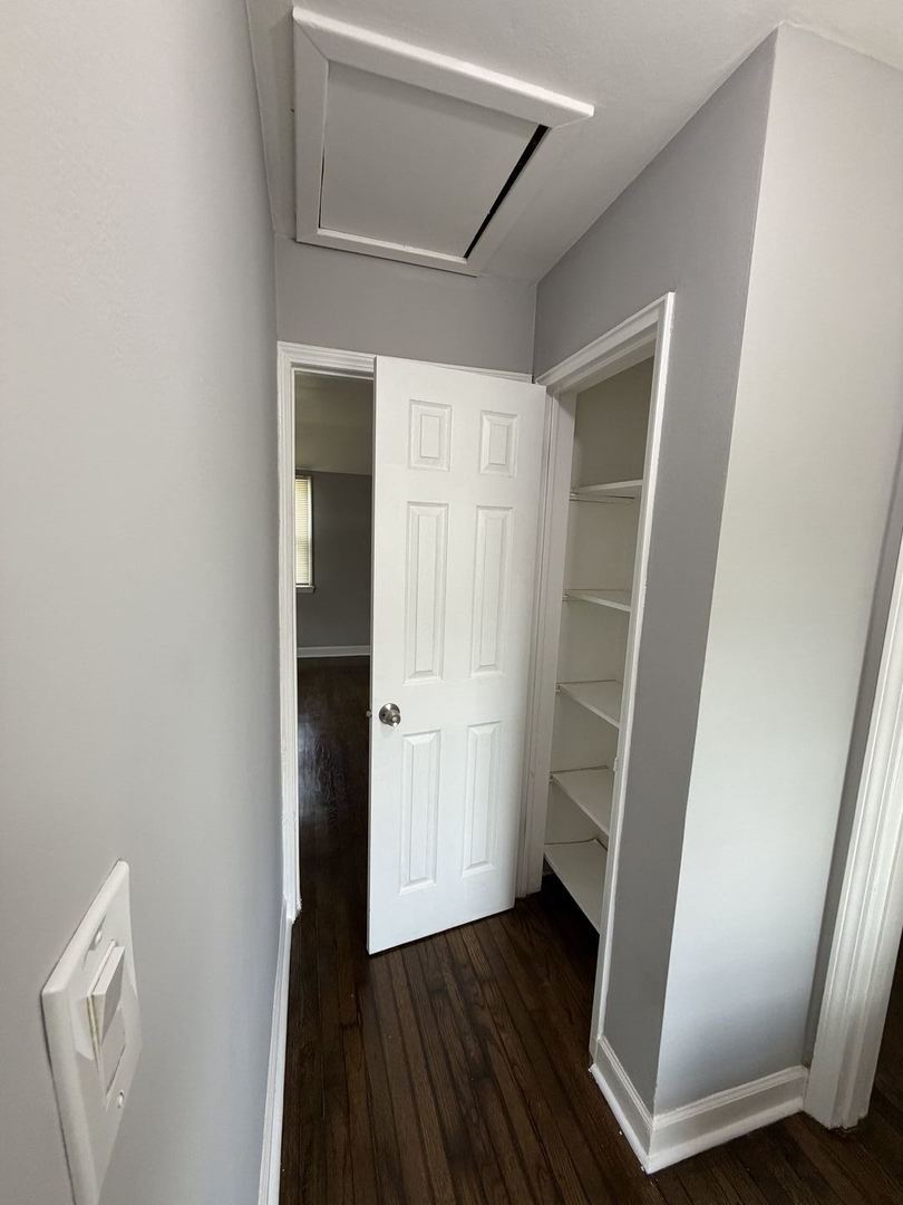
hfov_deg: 85.7
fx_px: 487
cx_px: 452
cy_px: 602
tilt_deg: -9.1
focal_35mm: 14
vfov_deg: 102.1
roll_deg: -2.8
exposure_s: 1/60
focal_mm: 2.22
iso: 200
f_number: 2.2
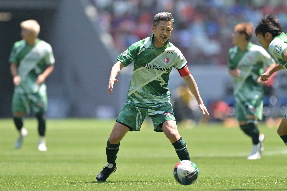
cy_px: 96
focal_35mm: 600
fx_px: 4782
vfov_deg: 2.3
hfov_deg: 3.4
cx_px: 144
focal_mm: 400
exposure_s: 1/3200
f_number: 2.8
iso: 400
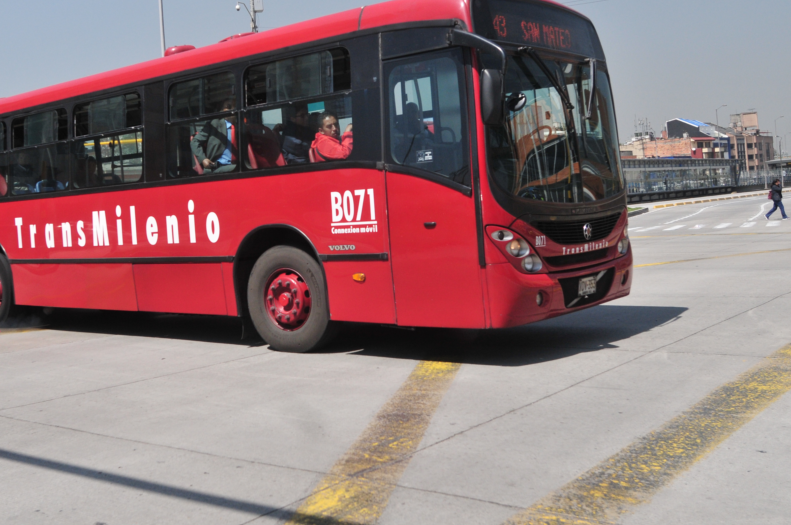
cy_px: 204
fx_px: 900
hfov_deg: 47.2
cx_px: 318
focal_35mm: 41
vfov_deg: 32.4
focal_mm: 20
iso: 500
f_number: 3.5
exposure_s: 1/4000
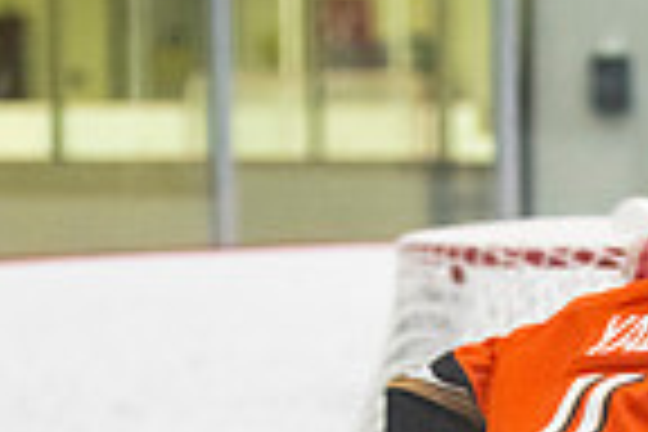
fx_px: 8135
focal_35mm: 452
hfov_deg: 4.5
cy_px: 872
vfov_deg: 3.0
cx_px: 845
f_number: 3.2
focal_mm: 90
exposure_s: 1/640
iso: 2500
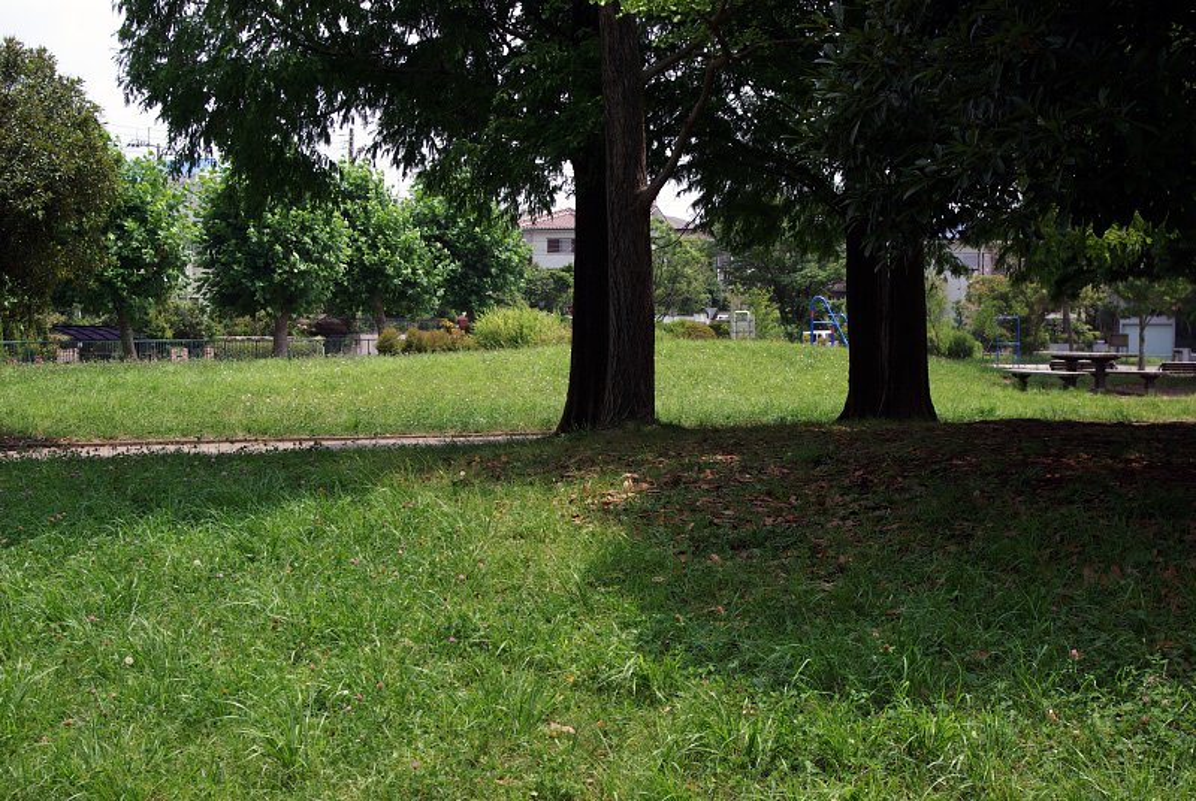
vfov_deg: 25.8
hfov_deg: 37.8
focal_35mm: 52
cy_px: 400
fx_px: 1747
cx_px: 598
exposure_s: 1/200
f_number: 7.1
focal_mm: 35
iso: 100
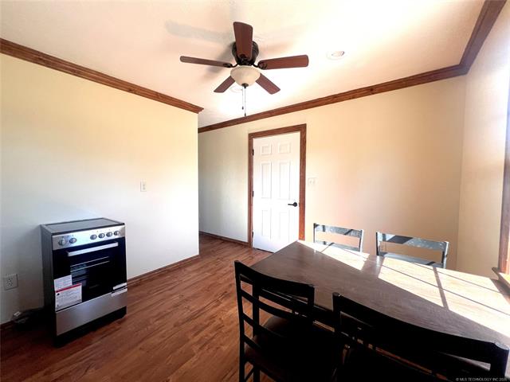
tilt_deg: -3.9
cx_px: 255
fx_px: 192
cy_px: 191
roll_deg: +0.4
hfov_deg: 106.2
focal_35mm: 13
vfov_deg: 89.9
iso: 80
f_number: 1.8
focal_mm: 1.57
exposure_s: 1/99
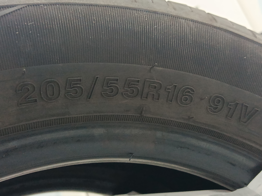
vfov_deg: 30.9
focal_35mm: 47
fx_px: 356
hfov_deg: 40.4
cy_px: 98
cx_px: 131
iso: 1044
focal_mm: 5.24
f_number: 1.7
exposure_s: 1/33.3
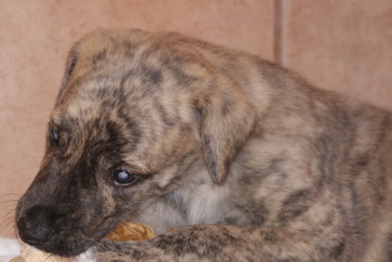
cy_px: 189
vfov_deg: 4.1
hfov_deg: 6.1
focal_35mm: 338
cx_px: 142
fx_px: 3680
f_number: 4.5
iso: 400
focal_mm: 150
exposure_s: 1/125
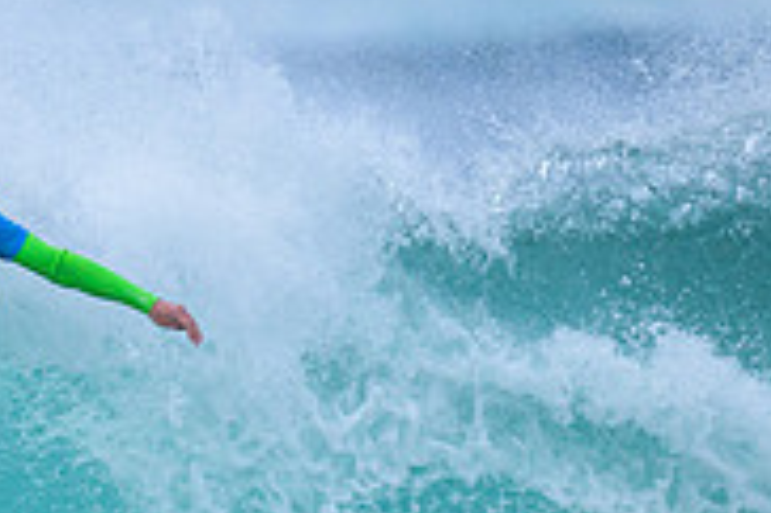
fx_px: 54584
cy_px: 659
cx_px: -352
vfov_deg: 0.5
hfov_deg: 0.8
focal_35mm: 2551
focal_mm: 800
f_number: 6.3
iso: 450
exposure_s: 1/2000
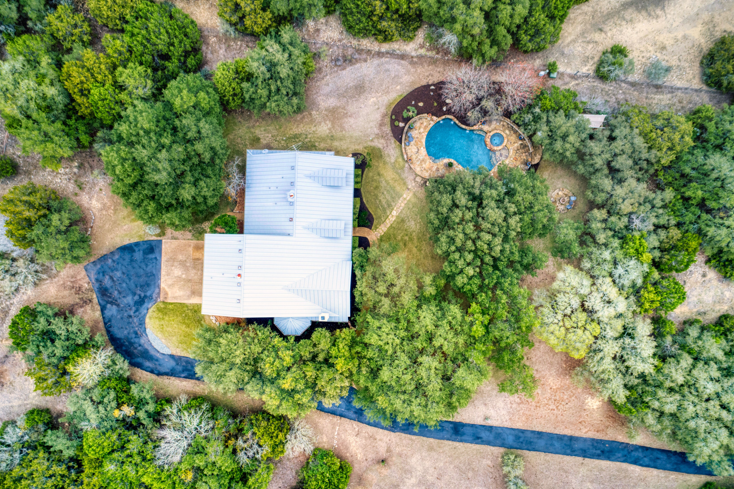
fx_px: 510
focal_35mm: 25
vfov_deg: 51.3
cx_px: 364
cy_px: 242
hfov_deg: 71.5
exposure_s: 1/50
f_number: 3.2
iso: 200
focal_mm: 8.8
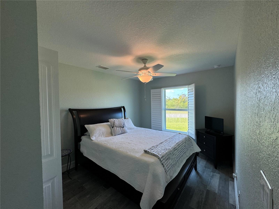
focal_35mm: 14
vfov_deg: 85.7
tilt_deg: -1.9
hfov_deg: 102.1
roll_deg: +0.9
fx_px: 113
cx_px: 140
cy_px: 104
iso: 100
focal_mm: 2.22
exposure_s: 1/120
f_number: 2.2
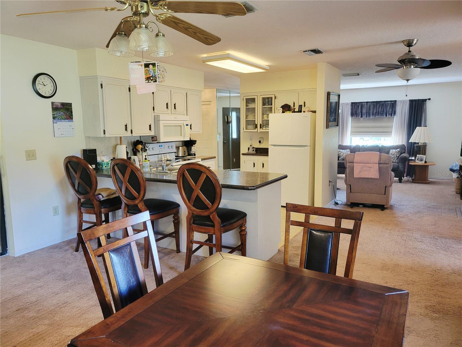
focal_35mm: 26
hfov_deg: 67.3
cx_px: 231
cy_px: 174
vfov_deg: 53.1
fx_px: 347
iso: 160
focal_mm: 5.4
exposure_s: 1/40
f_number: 1.8
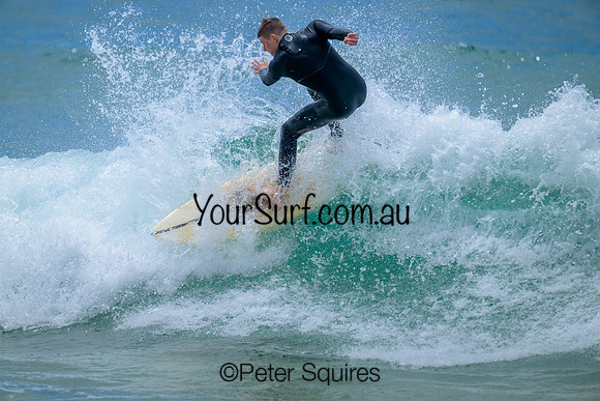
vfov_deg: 2.8
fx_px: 8168
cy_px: 200
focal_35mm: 490
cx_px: 300
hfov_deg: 4.2
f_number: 7.6
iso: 360
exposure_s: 1/2000
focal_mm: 490
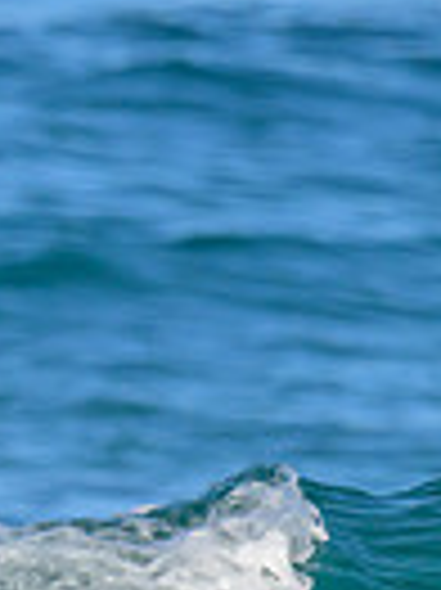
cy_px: 427
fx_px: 73246
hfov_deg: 0.3
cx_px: -428
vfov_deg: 0.5
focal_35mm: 4305
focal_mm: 800
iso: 320
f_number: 6.3
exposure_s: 1/2000
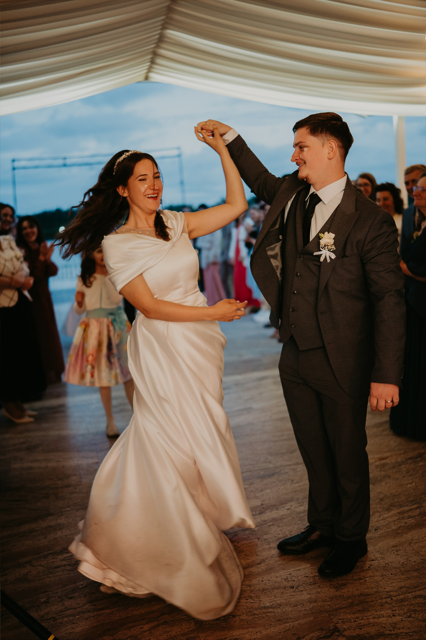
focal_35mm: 35
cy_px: 320
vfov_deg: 54.4
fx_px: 621
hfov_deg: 37.9
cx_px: 213
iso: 1250
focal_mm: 35
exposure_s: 1/200
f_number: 1.4
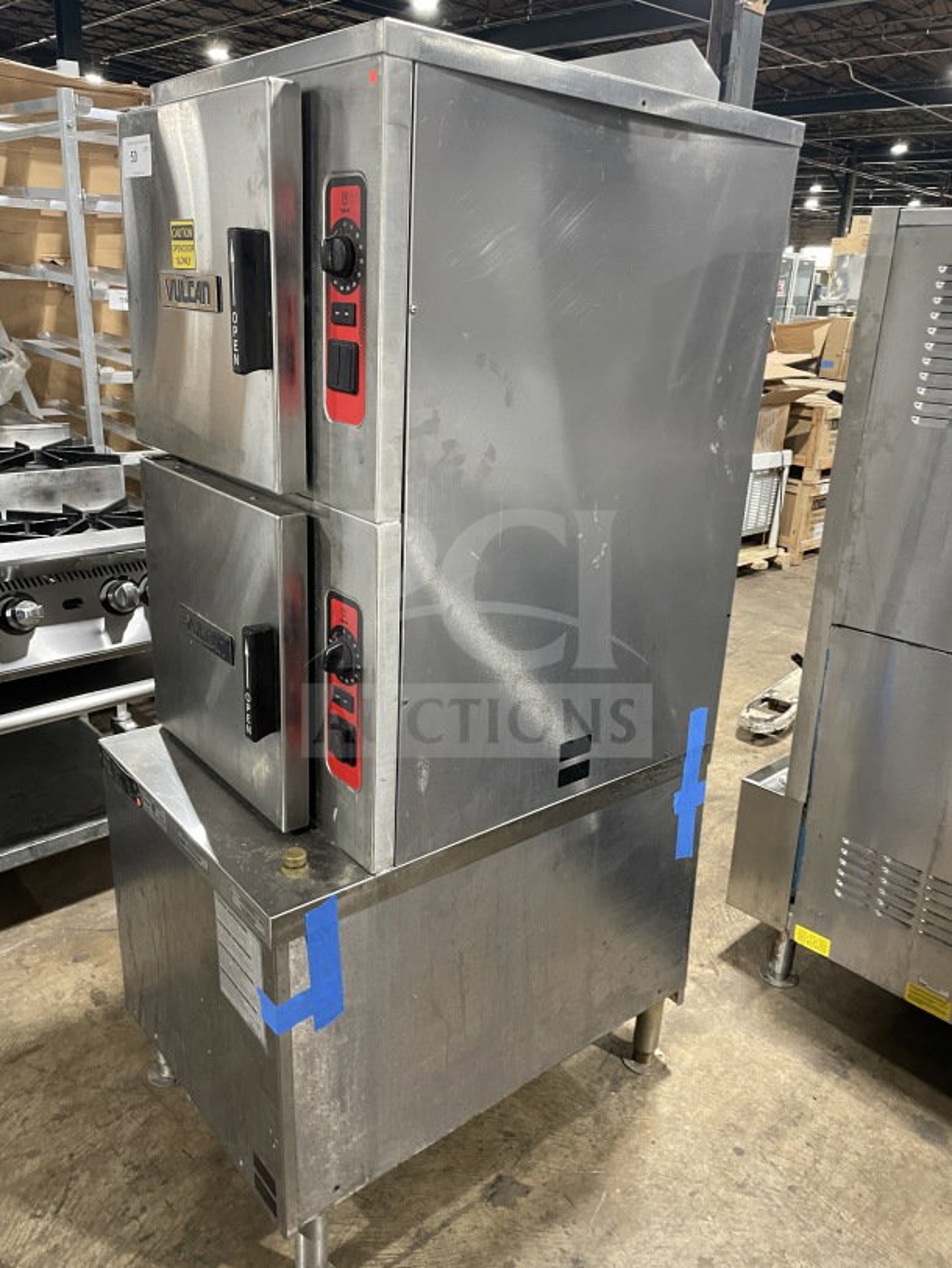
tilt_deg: -18.3
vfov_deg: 67.3
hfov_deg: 53.1
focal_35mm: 26
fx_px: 953
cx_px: 476
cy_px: 634
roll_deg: -1.1
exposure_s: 1/60
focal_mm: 4.2
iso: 400
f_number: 1.6
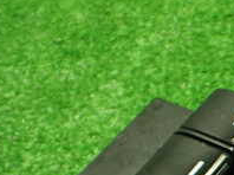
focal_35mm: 91
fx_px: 614
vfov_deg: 15.4
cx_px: 339
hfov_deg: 19.2
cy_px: 232
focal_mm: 5.4
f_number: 2.3
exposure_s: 1/125
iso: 800
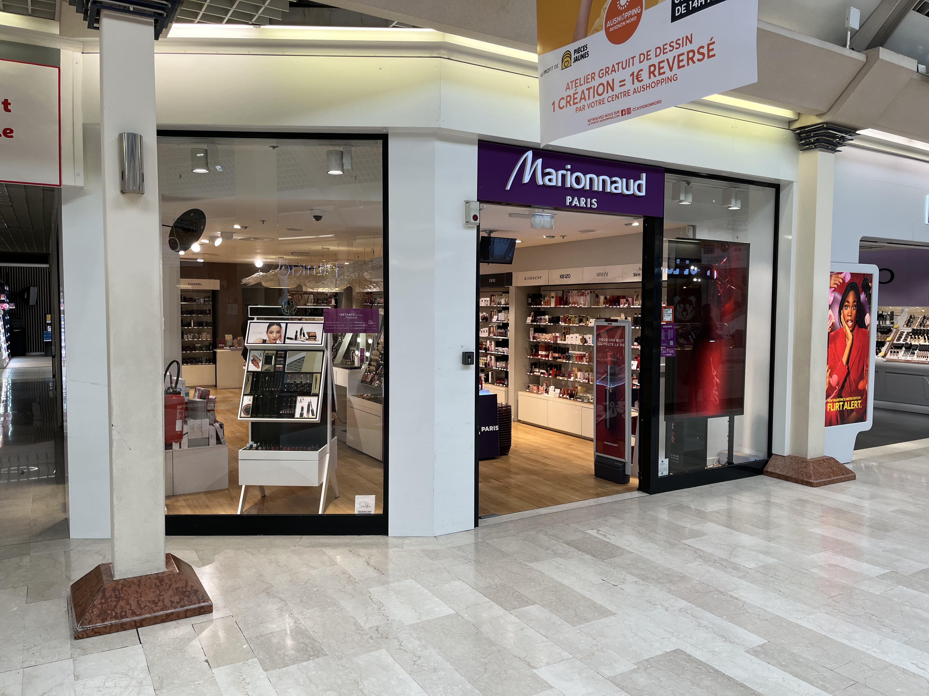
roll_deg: -0.4
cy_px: 348
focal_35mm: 26
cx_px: 464
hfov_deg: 67.3
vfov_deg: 53.1
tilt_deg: -4.1
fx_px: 698
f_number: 1.6
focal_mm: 5.1
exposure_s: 1/108
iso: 32
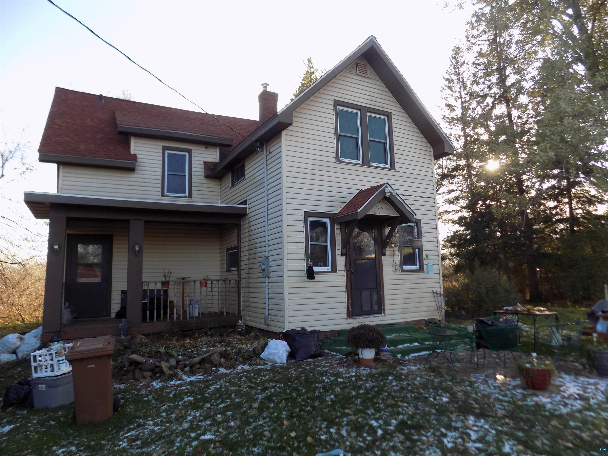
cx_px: 304
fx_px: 404
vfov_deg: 58.9
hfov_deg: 73.9
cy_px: 228
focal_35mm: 23
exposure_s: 1/200
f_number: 3.1
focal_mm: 4
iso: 80
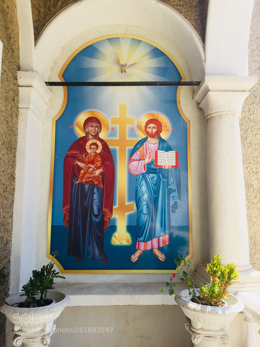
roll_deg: +0.9
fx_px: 290
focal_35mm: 29
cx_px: 130
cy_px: 174
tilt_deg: +8.4
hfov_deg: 48.2
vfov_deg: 61.7
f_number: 2.2
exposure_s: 1/719
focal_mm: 4.15
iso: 32
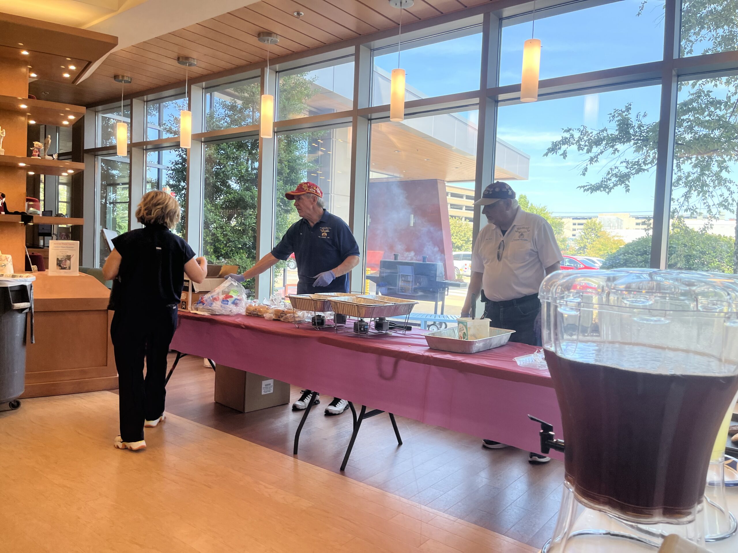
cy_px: 276
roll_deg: -3.5
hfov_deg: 67.3
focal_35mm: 26
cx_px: 369
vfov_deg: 53.1
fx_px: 554
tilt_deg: -5.8
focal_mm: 5.1
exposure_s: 1/159
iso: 40
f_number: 1.6
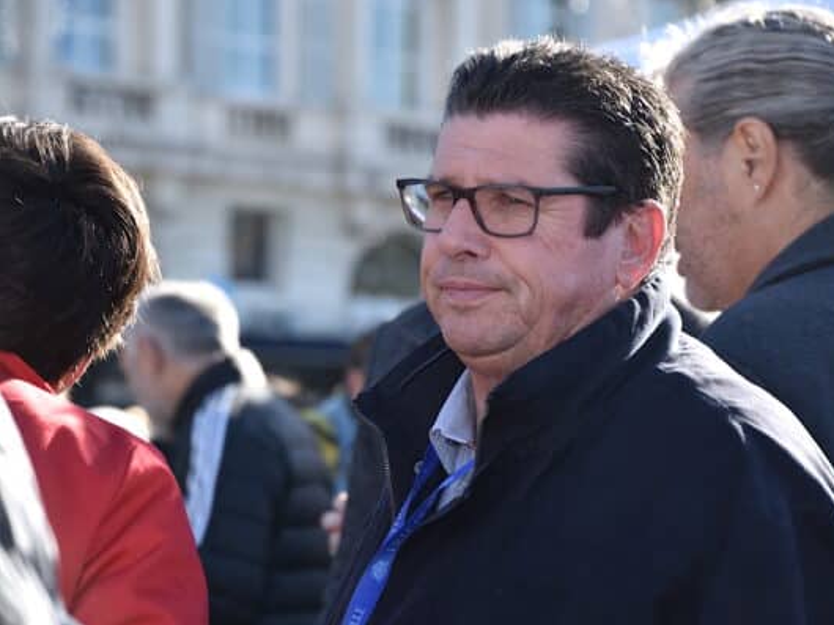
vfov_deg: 8.6
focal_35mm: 172
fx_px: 4131
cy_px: 312
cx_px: 471
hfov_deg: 11.5
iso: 100
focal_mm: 105
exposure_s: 1/200
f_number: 5.6
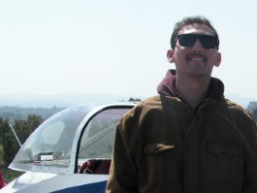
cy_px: 174
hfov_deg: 21.3
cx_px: 285
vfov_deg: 16.8
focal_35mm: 87
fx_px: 646
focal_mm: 6
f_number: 4.8
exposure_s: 1/400
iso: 50
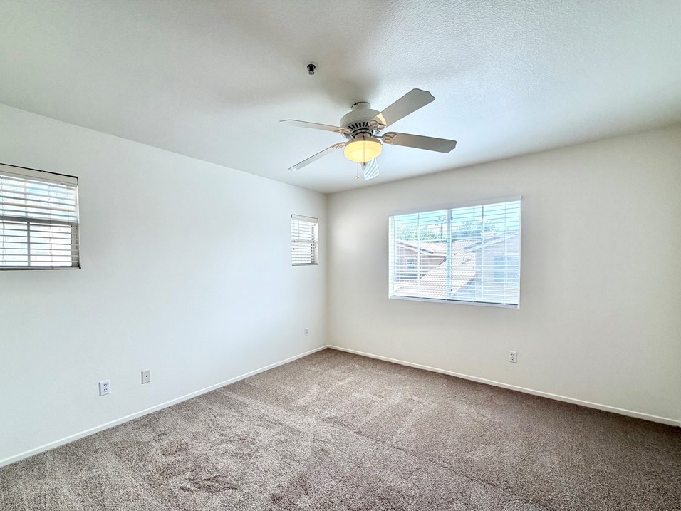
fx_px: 295
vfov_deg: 81.6
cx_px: 322
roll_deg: +1.5
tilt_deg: -2.1
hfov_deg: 98.1
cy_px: 272
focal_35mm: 15
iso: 50
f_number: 2.2
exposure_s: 1/140
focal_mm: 2.22
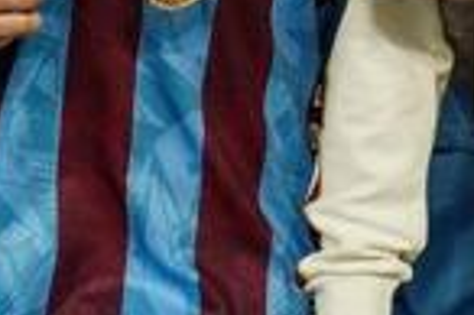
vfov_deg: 3.9
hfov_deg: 5.8
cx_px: 743
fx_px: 4590
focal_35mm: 349
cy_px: -460
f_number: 2.8
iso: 1600
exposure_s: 1/1600
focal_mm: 66
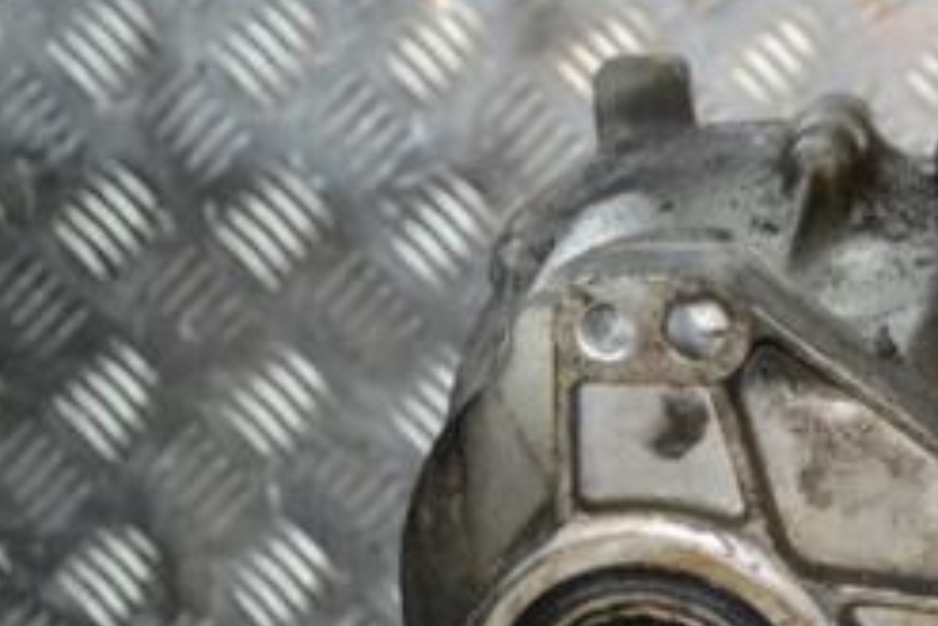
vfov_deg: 7.5
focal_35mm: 182
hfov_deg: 11.1
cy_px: 645
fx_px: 4745
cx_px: 1120
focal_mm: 50
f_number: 7.1
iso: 3200
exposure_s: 1/60
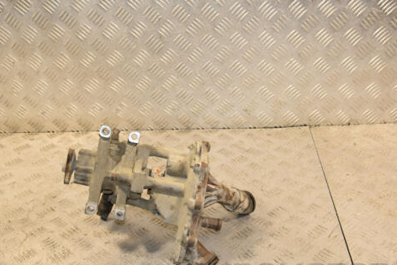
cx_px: 176
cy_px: 164
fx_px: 525
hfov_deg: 41.3
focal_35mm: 48
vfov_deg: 28.2
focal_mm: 25
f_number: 7.1
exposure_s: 1/200
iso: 800
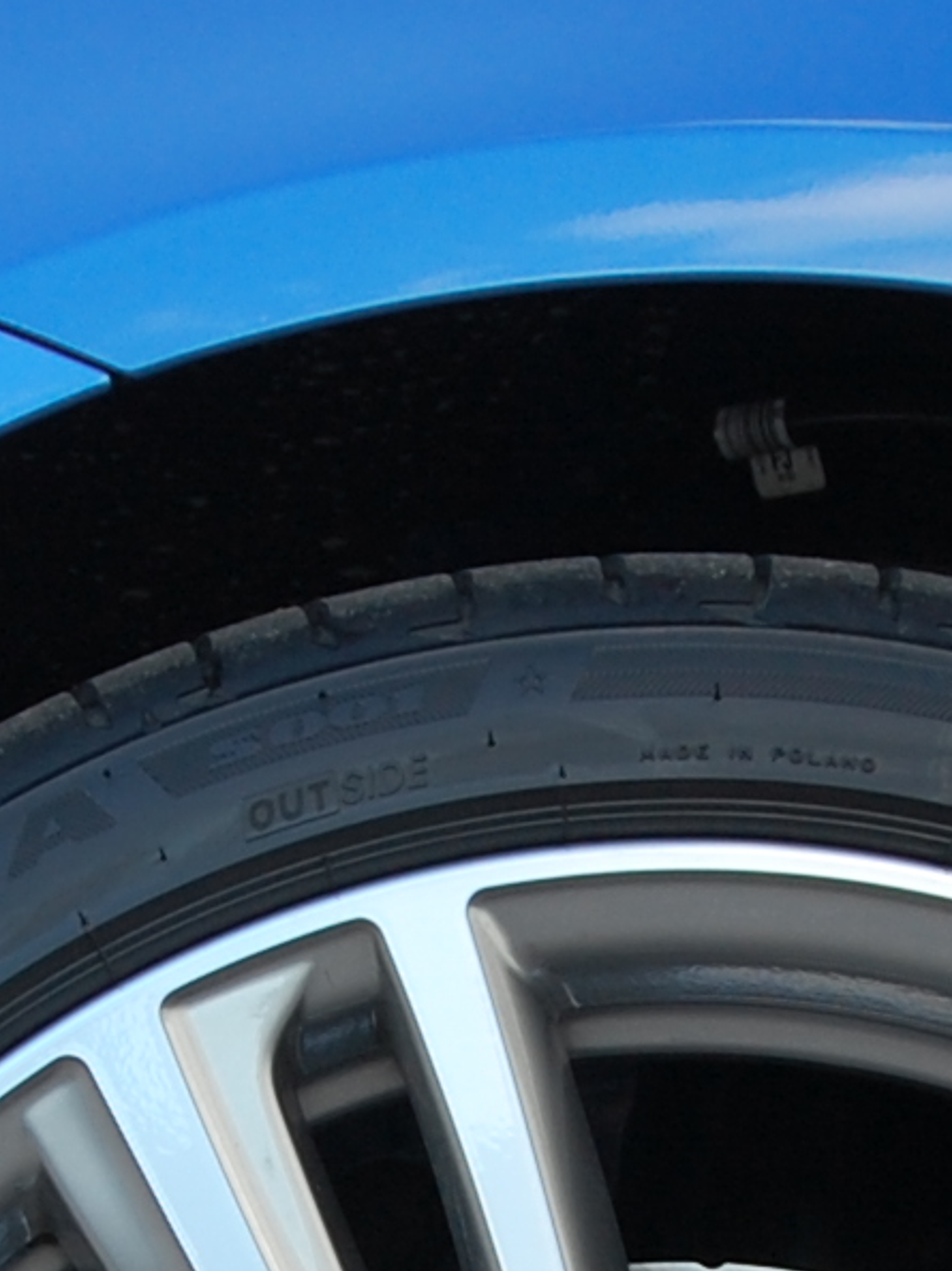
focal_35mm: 219
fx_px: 8036
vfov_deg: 9.0
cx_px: 479
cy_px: 1378
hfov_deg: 6.8
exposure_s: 1/125
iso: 200
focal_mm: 30
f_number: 5.6
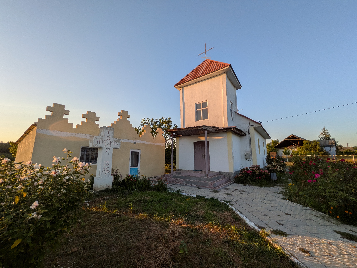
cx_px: 178
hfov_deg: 102.1
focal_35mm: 14
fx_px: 144
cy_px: 134
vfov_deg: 85.7
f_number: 2.2
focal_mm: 1.85
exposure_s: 1/796
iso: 47
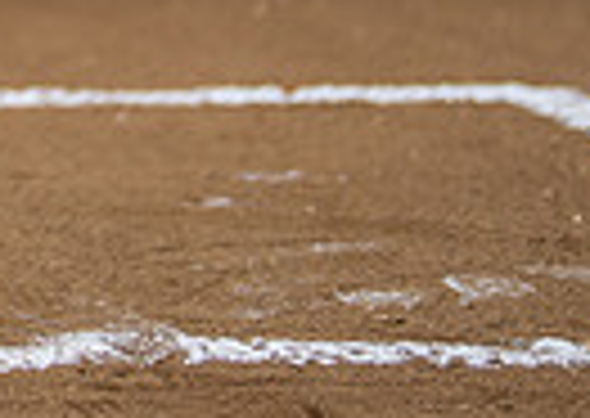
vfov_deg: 5.4
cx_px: -649
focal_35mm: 257
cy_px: -520
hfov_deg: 7.5
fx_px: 4298
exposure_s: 1/3200
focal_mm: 50
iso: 200
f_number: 1.2
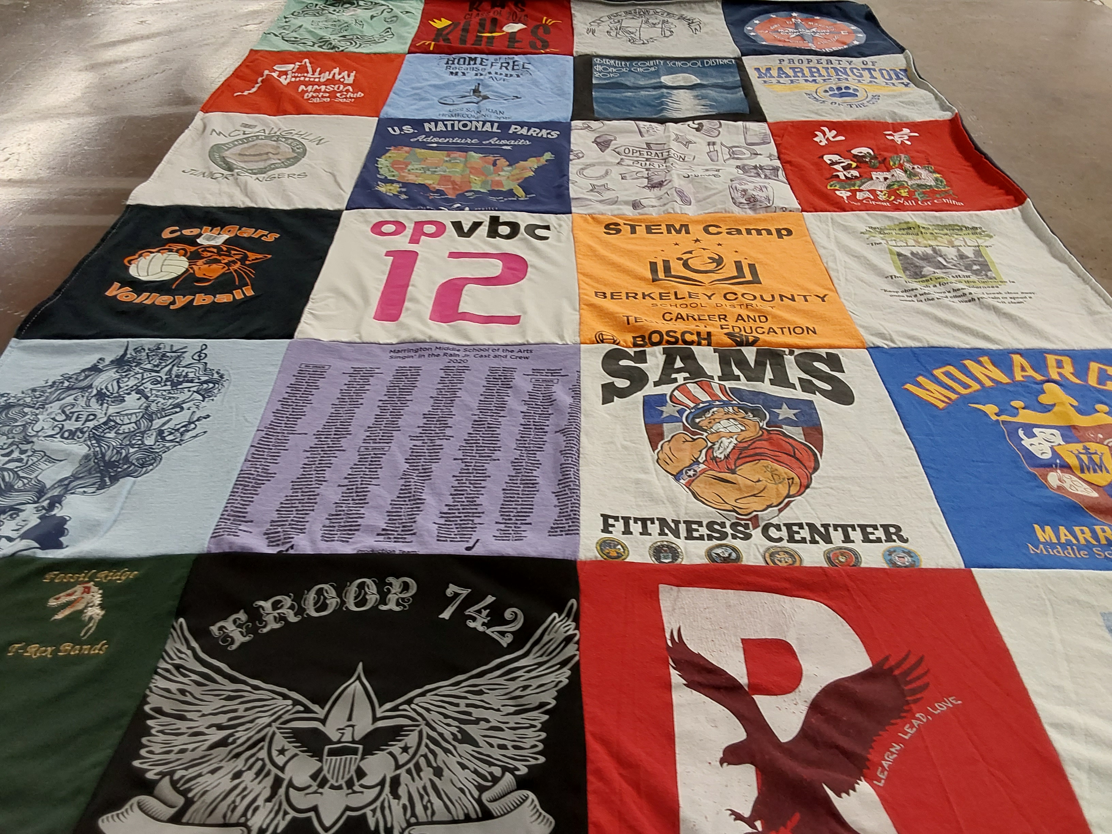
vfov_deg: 49.7
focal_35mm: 28
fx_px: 899
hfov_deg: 63.4
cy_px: 417
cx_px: 556
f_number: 1.9
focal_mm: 2.91
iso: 100
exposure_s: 1/60
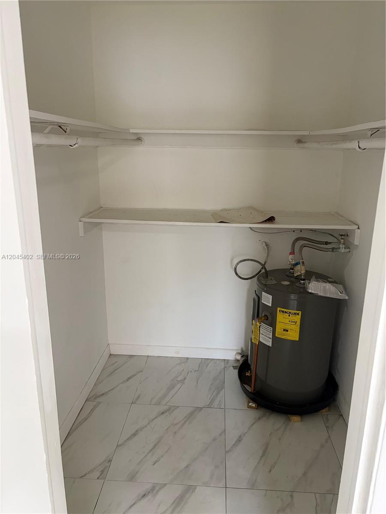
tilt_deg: -14.3
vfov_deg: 67.3
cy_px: 257
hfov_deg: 53.1
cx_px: 193
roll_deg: -0.9
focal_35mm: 26
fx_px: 387
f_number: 1.6
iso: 200
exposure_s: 1/60
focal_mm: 5.96
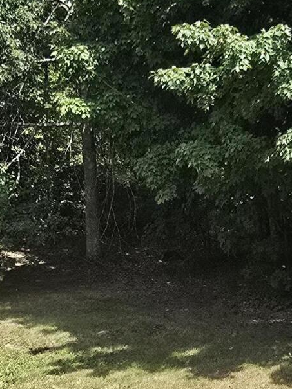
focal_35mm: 43
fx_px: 484
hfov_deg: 33.2
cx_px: 203
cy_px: 276
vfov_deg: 42.9
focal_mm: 2.2
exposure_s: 1/1248
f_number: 2.2
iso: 50
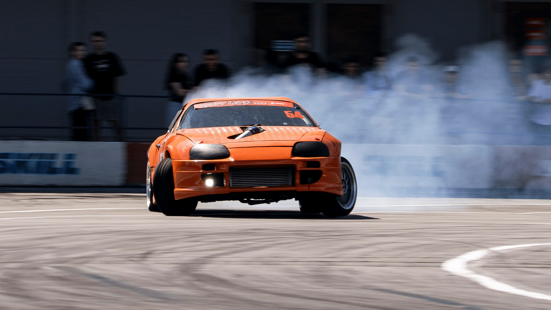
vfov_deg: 3.3
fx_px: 5370
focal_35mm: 368
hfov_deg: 5.9
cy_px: 150
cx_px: 298
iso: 100
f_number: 11
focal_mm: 135
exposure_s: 1/100
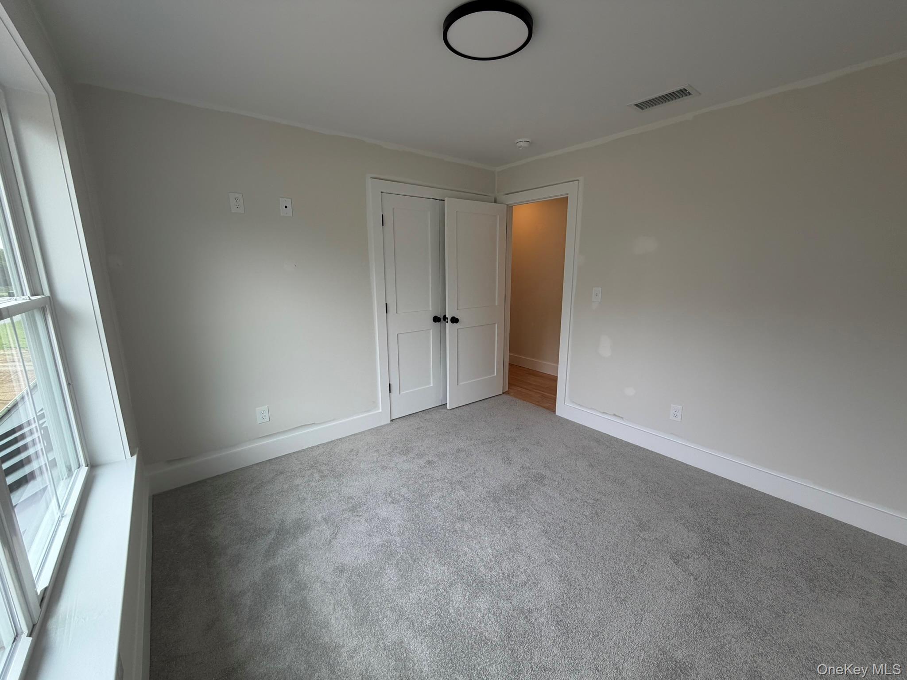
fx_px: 367
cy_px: 340
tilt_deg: -12.7
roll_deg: +1.2
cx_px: 454
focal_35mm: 14
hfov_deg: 102.1
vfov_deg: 85.7
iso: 50
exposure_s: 1/121
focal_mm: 2.22
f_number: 2.2
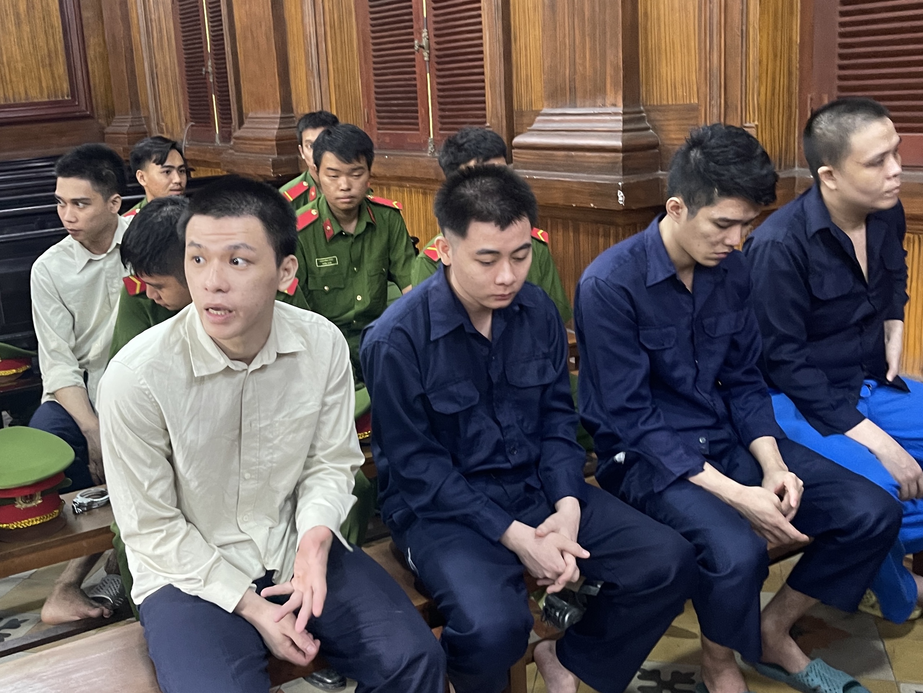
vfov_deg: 54.9
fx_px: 667
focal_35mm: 25
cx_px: 462
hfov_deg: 69.4
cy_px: 346
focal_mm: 5.1
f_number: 1.6
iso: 500
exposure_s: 1/33
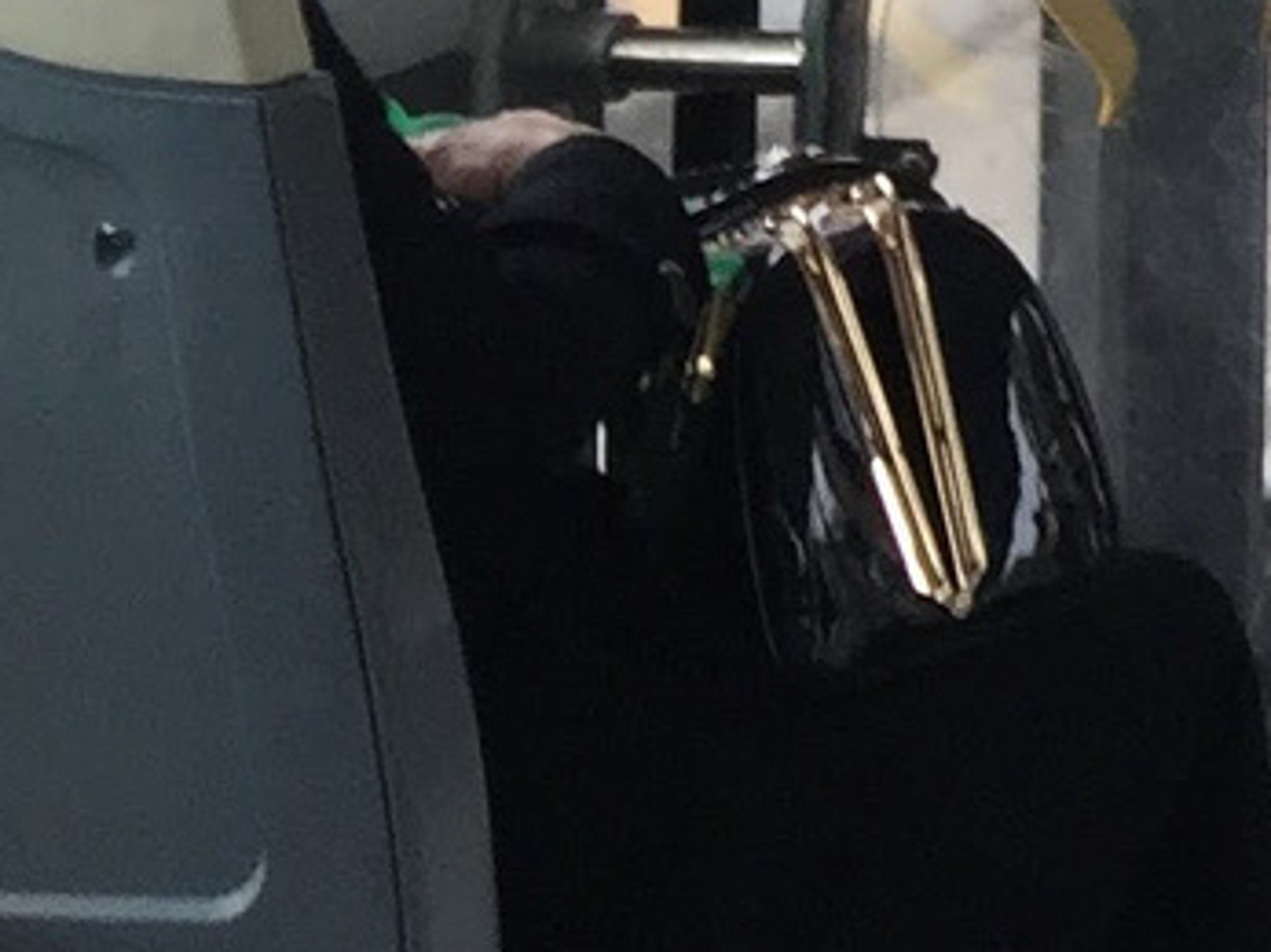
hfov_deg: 9.7
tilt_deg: +4.7
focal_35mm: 167
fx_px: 6130
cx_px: 3524
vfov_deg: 8.2
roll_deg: +0.5
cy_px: -1366
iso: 32
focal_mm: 4.15
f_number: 2.2
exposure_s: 1/100
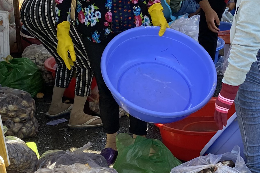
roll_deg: +0.1
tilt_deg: -19.9
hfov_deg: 23.4
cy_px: 120
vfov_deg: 16.0
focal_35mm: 85
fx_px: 614
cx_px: 222
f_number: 1.8
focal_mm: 4.25
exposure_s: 1/463
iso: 32
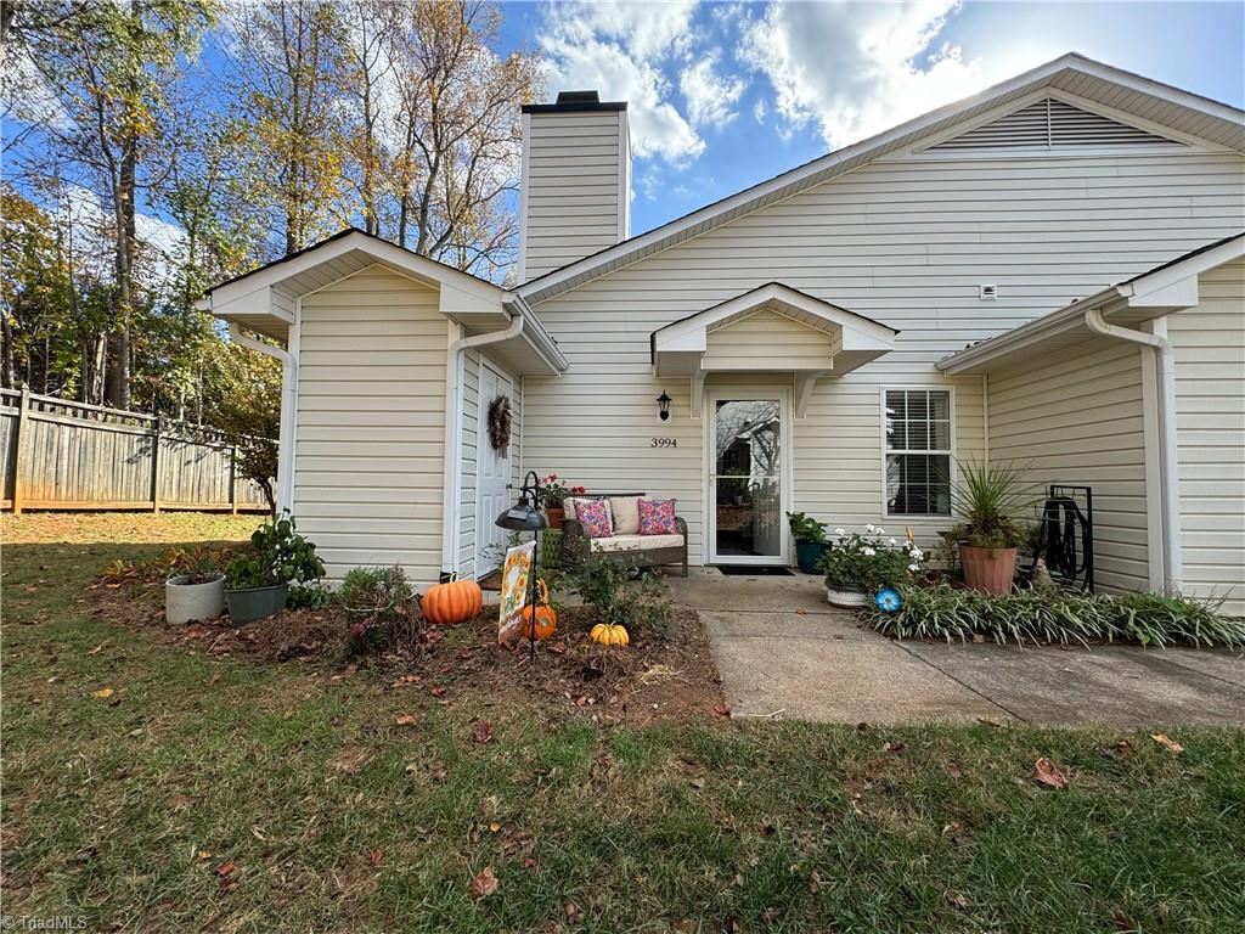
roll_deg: -1.4
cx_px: 622
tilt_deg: +2.1
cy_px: 467
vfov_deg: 85.7
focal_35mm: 14
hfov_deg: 102.1
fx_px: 504
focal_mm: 2.22
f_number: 2.2
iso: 40
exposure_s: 1/459
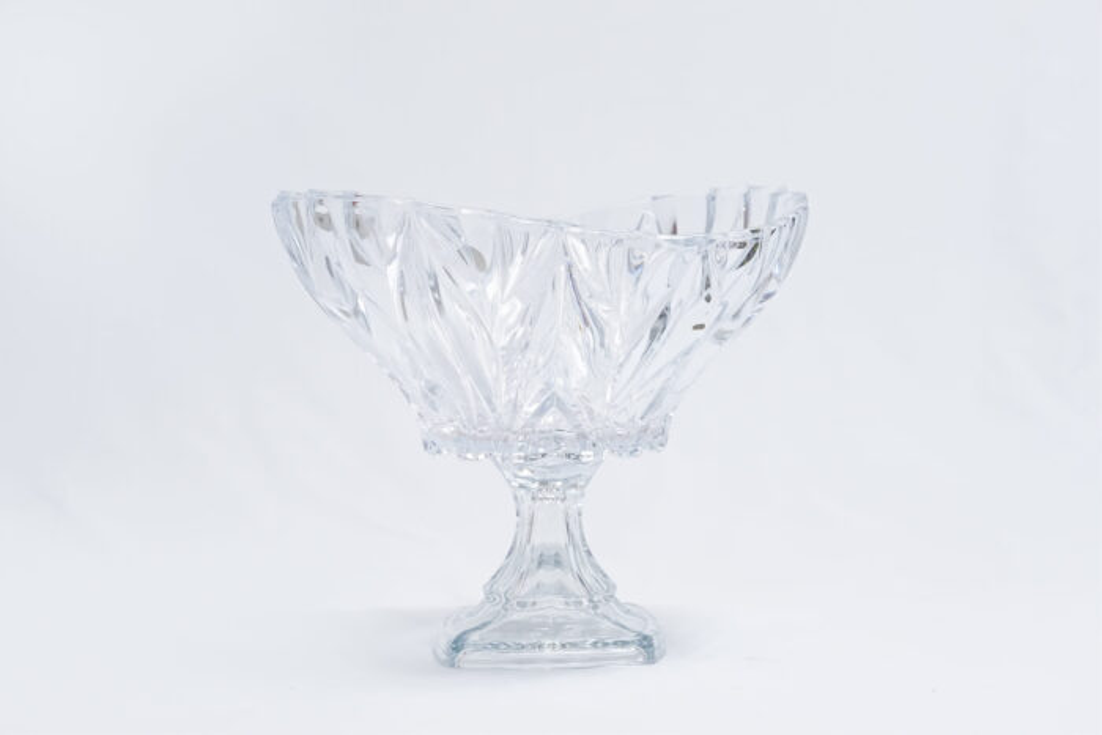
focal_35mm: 91
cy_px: 368
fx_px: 2786
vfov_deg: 15.0
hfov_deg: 22.4
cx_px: 551
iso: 3200
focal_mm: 61
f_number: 10
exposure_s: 1/125
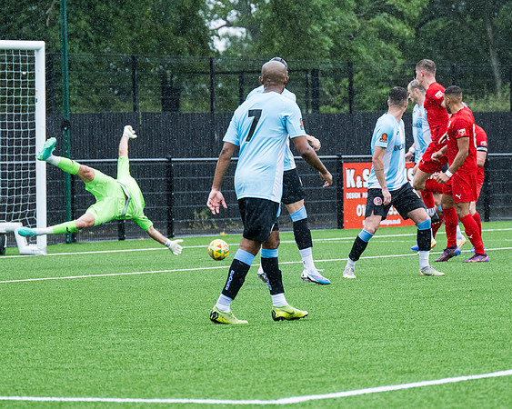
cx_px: 280
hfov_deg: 7.9
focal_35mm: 246
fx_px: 3725
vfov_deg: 6.3
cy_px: 188
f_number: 4
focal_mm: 115
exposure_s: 1/1600
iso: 1000
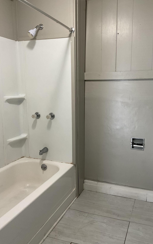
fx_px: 207
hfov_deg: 40.5
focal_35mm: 31
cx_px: 90
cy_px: 122
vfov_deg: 61.2
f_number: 1.8
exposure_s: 1/60
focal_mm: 3
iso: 100
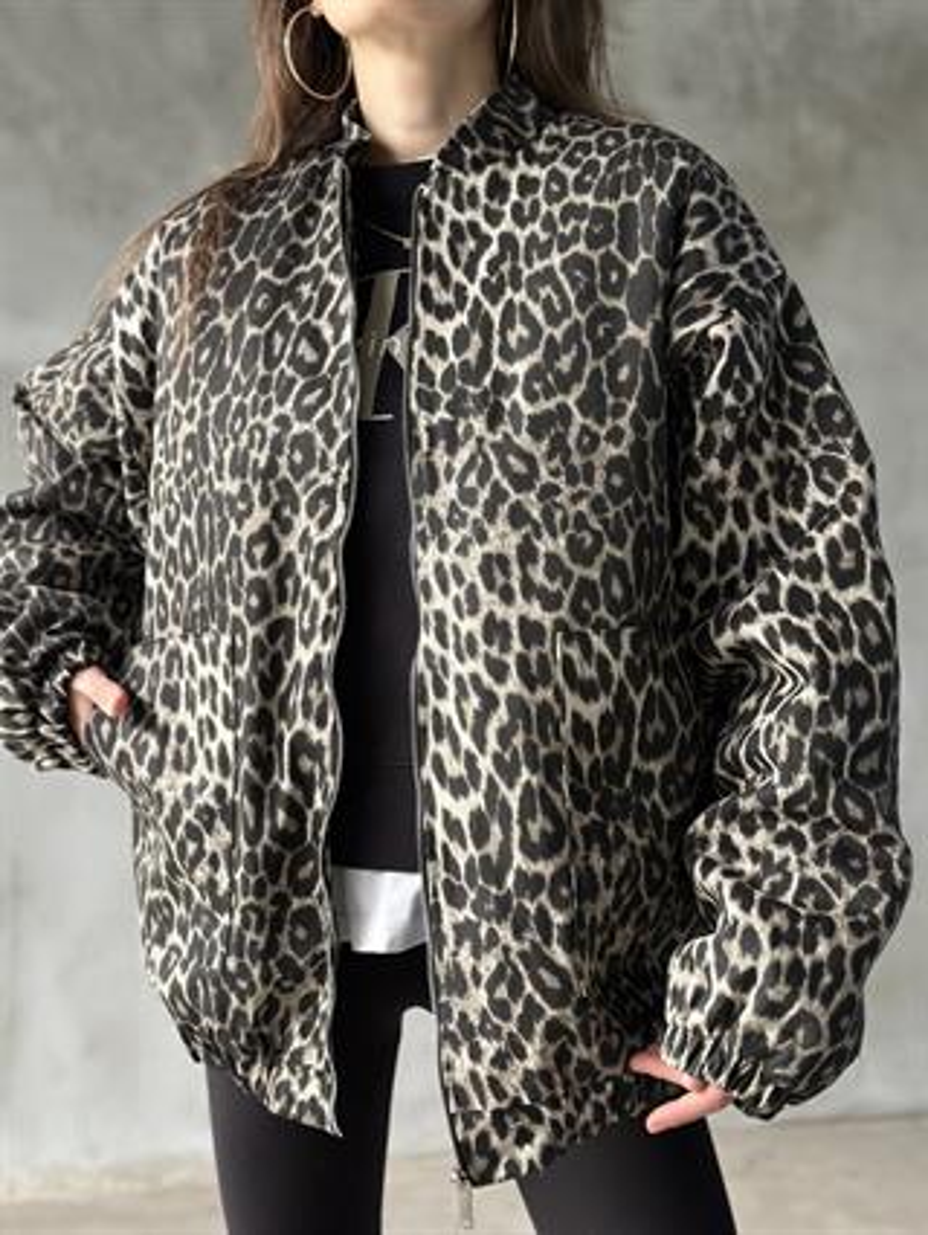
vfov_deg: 39.6
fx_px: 1714
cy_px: 618
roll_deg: +0.1
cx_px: 464
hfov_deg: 30.3
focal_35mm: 48
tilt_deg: -0.3
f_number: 1.78
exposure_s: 1/60
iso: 320
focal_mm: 6.86
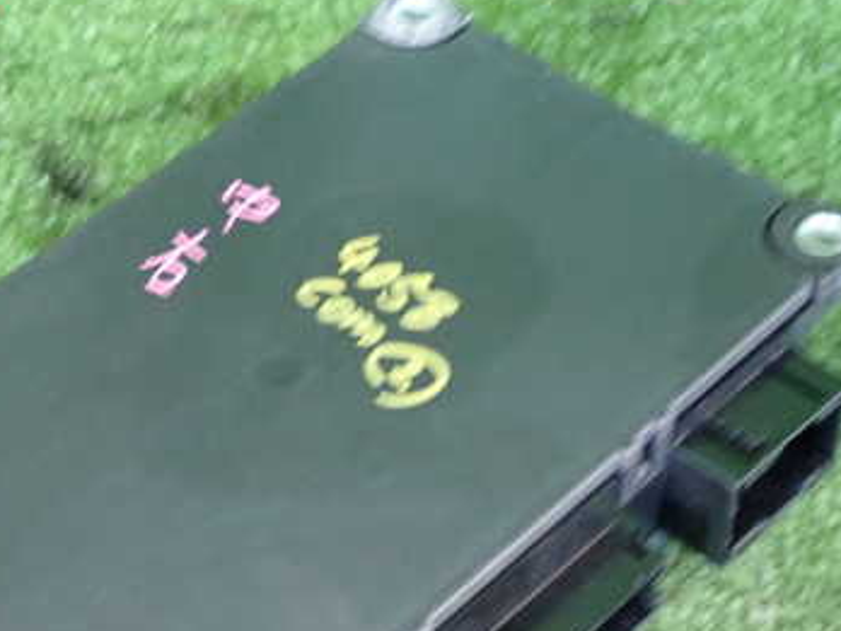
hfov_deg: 21.0
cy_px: 510
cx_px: 271
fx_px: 2259
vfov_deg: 15.8
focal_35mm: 93
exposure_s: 1/30
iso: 800
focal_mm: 9.65
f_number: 3.3
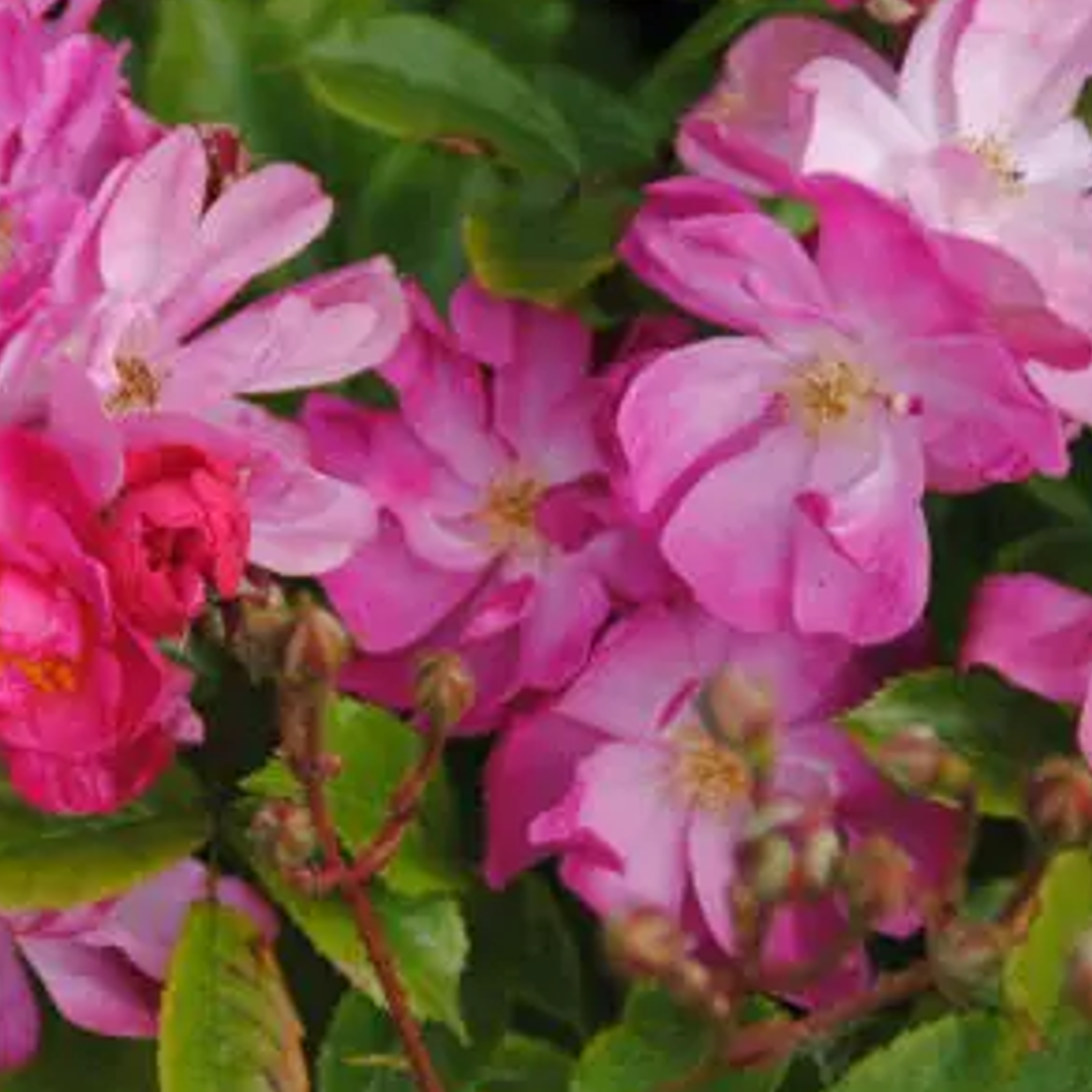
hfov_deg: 2.9
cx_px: 303
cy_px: 849
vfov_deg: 2.9
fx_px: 21807
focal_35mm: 611
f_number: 6.3
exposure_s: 1/320
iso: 100
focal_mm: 200
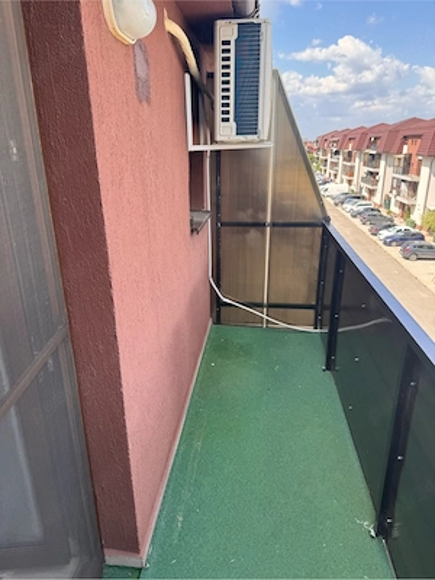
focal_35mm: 24
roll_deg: +0.8
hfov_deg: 56.8
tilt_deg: -18.9
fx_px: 402
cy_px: 290
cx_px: 218
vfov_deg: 71.6
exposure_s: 1/739
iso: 80
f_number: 1.78
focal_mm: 6.76
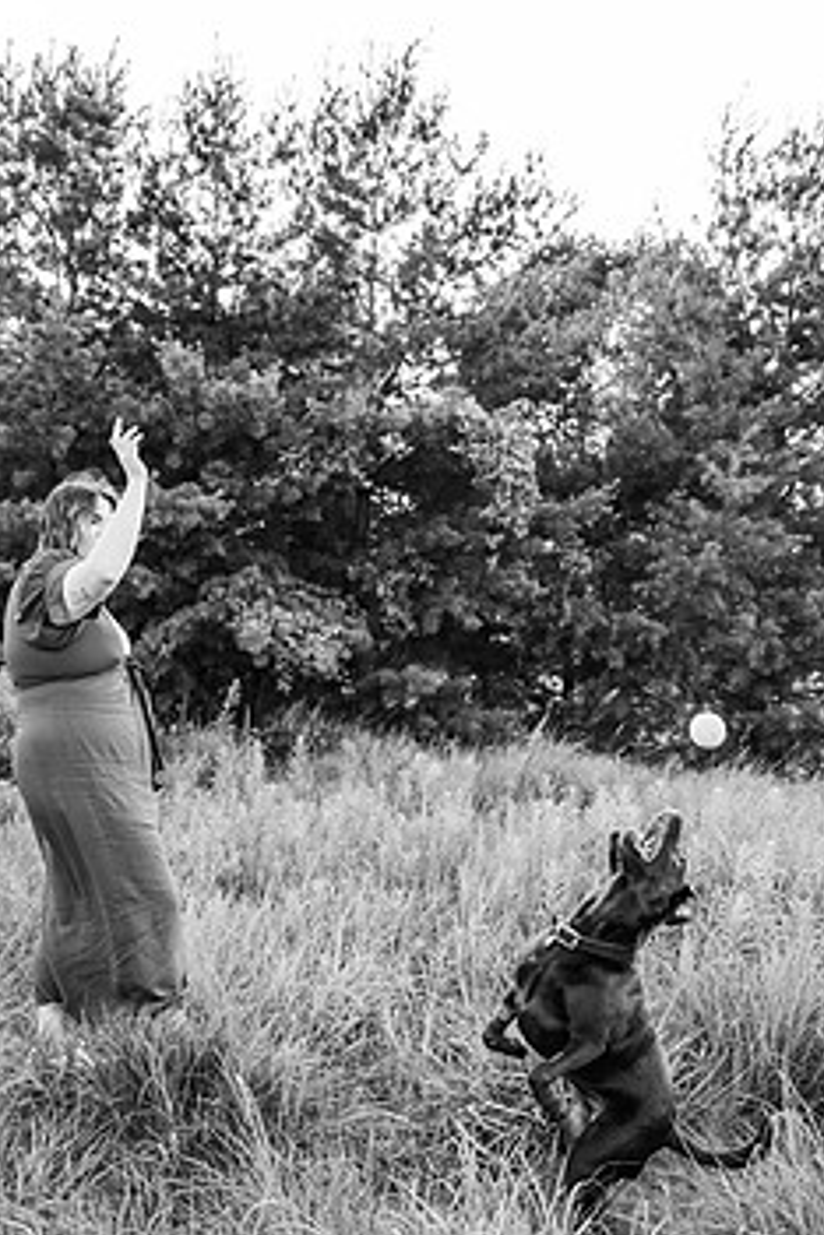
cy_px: 781
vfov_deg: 55.1
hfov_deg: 38.9
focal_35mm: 34
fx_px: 1167
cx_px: 387
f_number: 3.2
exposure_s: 1/500
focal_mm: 26.5
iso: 320
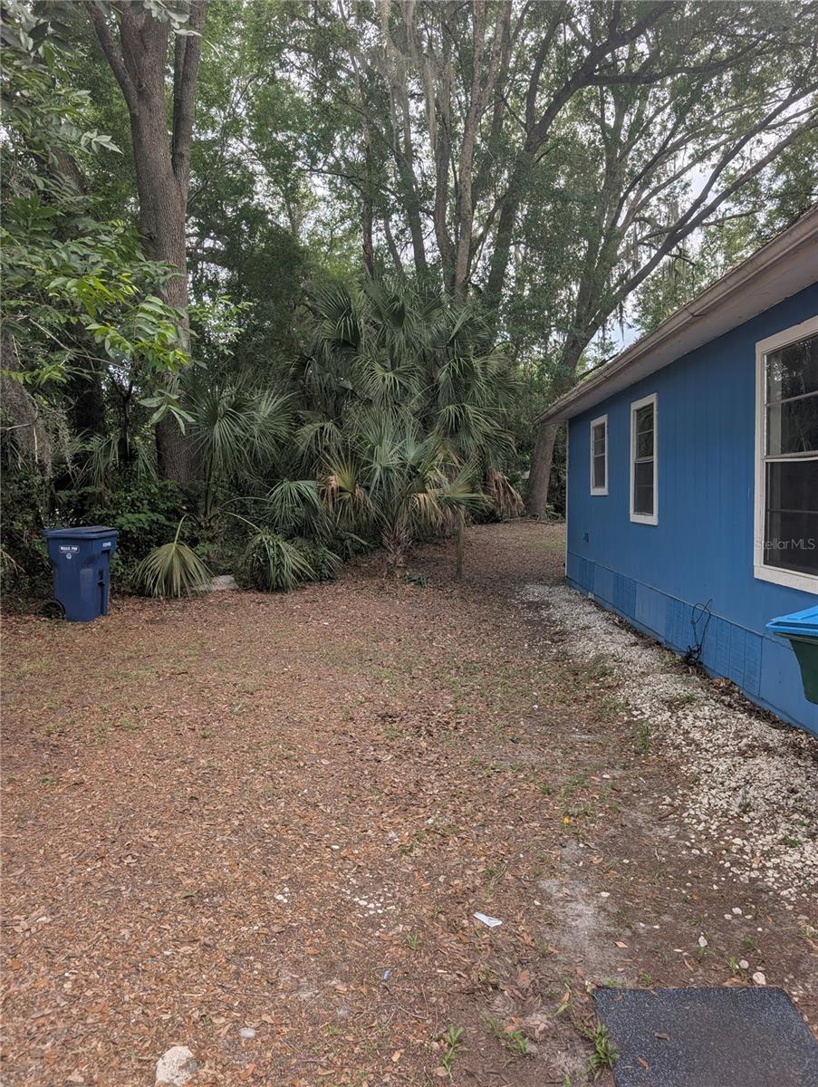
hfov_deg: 56.9
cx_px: 409
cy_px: 544
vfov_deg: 71.5
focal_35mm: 24
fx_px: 755
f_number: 1.68
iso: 22
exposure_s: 1/2008
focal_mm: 6.9
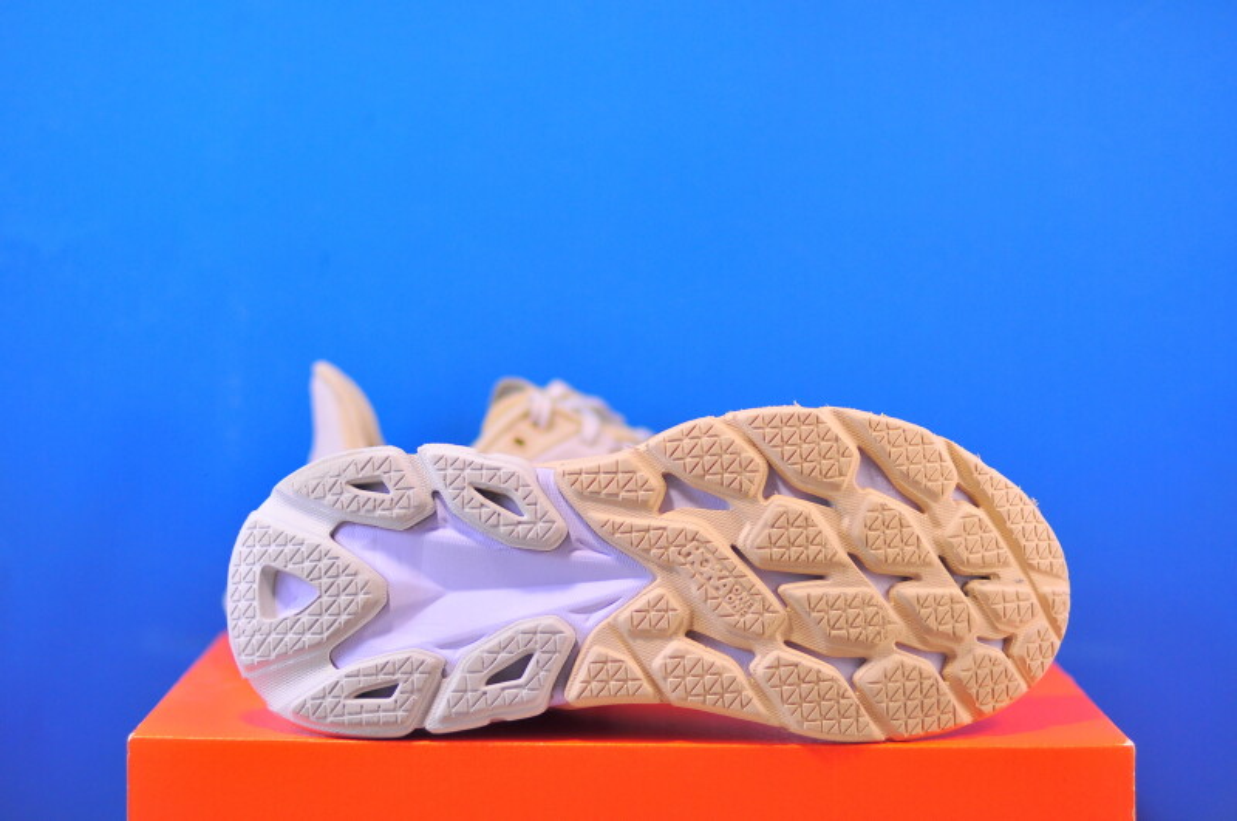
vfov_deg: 18.1
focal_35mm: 75
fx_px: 2573
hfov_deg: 27.0
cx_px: 618
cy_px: 410
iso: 250
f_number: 2
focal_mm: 50
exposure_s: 1/320
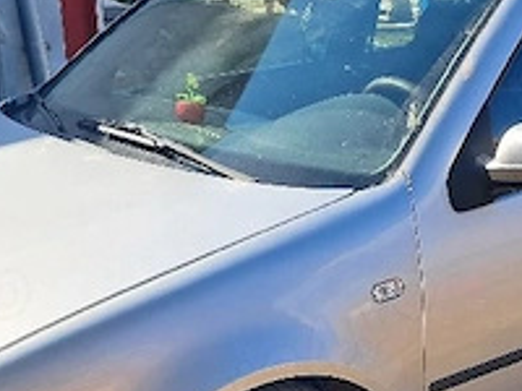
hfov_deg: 23.9
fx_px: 1221
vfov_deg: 17.7
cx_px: 371
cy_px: 407
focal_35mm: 81
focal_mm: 4
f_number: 1.8
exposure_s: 1/312
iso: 50
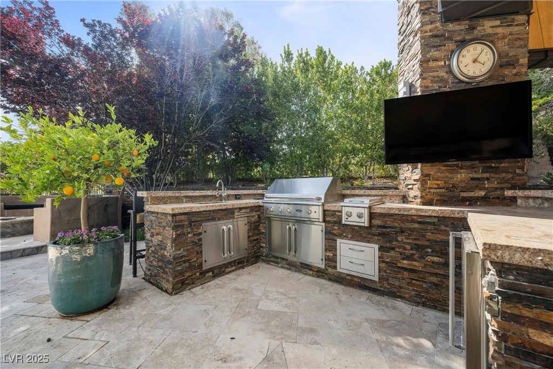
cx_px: 276
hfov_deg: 104.2
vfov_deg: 81.2
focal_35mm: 14
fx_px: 215
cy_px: 184
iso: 500
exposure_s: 1/160
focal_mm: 14
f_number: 8
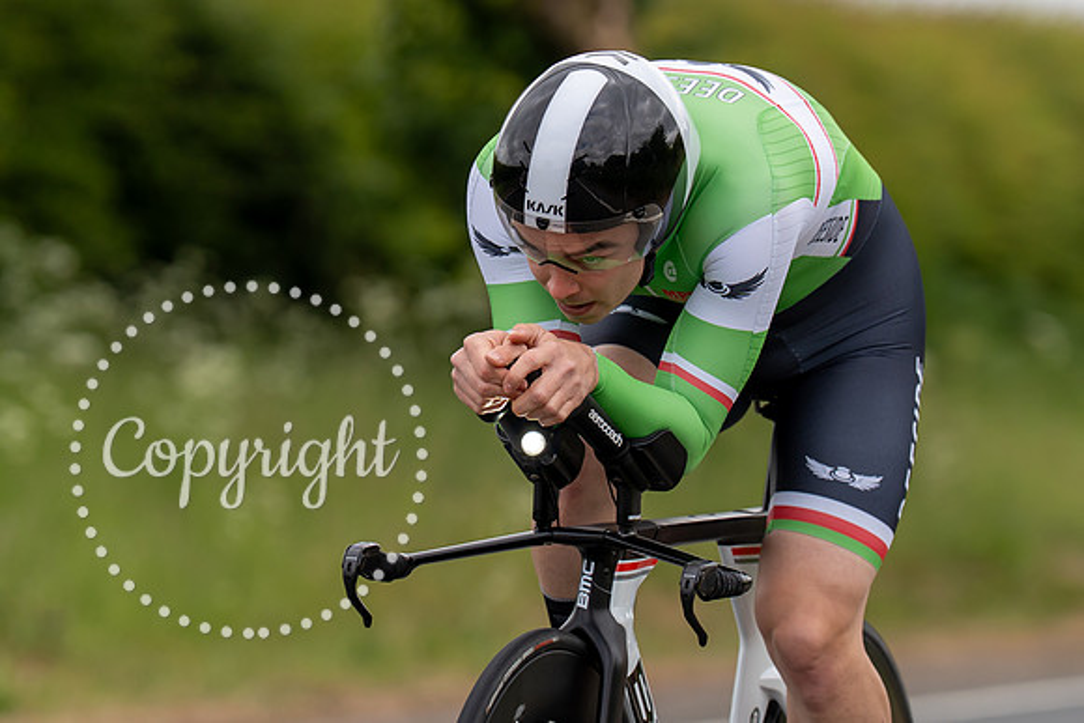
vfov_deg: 3.8
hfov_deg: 5.7
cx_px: 632
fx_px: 10976
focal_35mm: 364
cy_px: 368
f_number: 3.2
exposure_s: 1/1250
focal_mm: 160
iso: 200
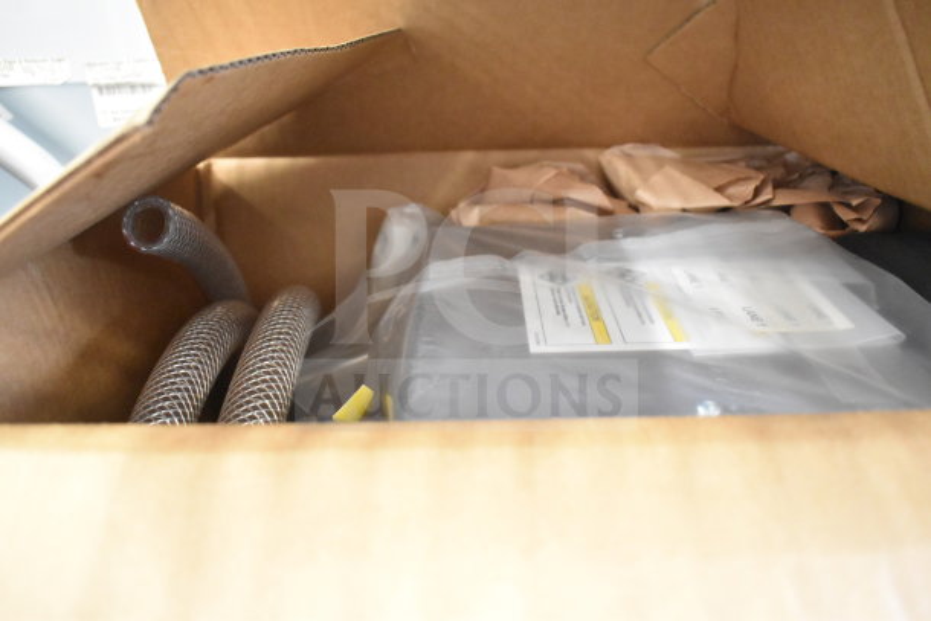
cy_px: 310
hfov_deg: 61.9
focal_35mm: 30
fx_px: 776
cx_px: 466
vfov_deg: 43.6
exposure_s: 1/80
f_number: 4.5
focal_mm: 20
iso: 6400
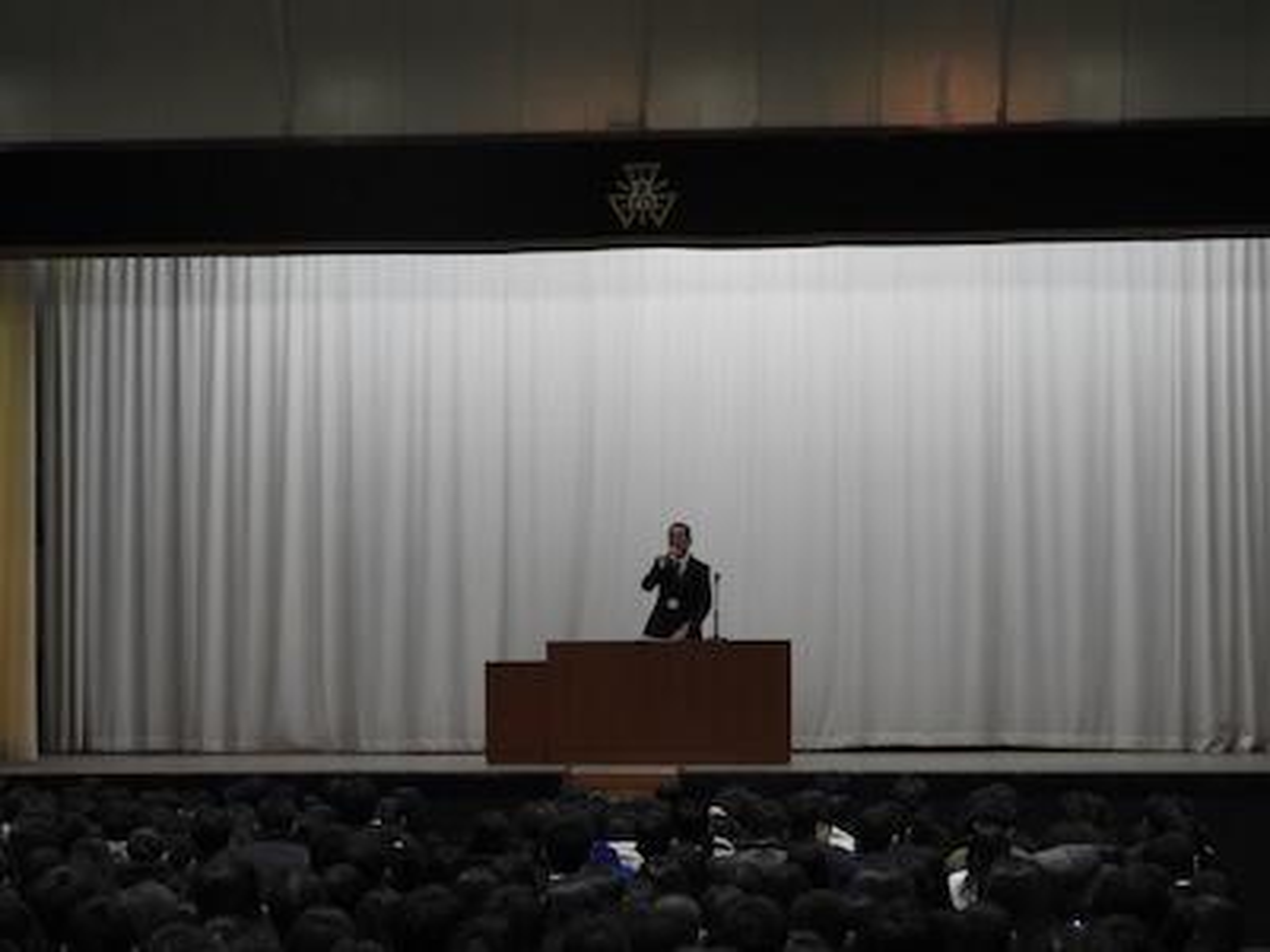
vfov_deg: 12.9
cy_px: 476
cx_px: 635
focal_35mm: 115
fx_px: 4219
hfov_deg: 17.1
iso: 400
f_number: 5
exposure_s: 1/50
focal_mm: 20.6
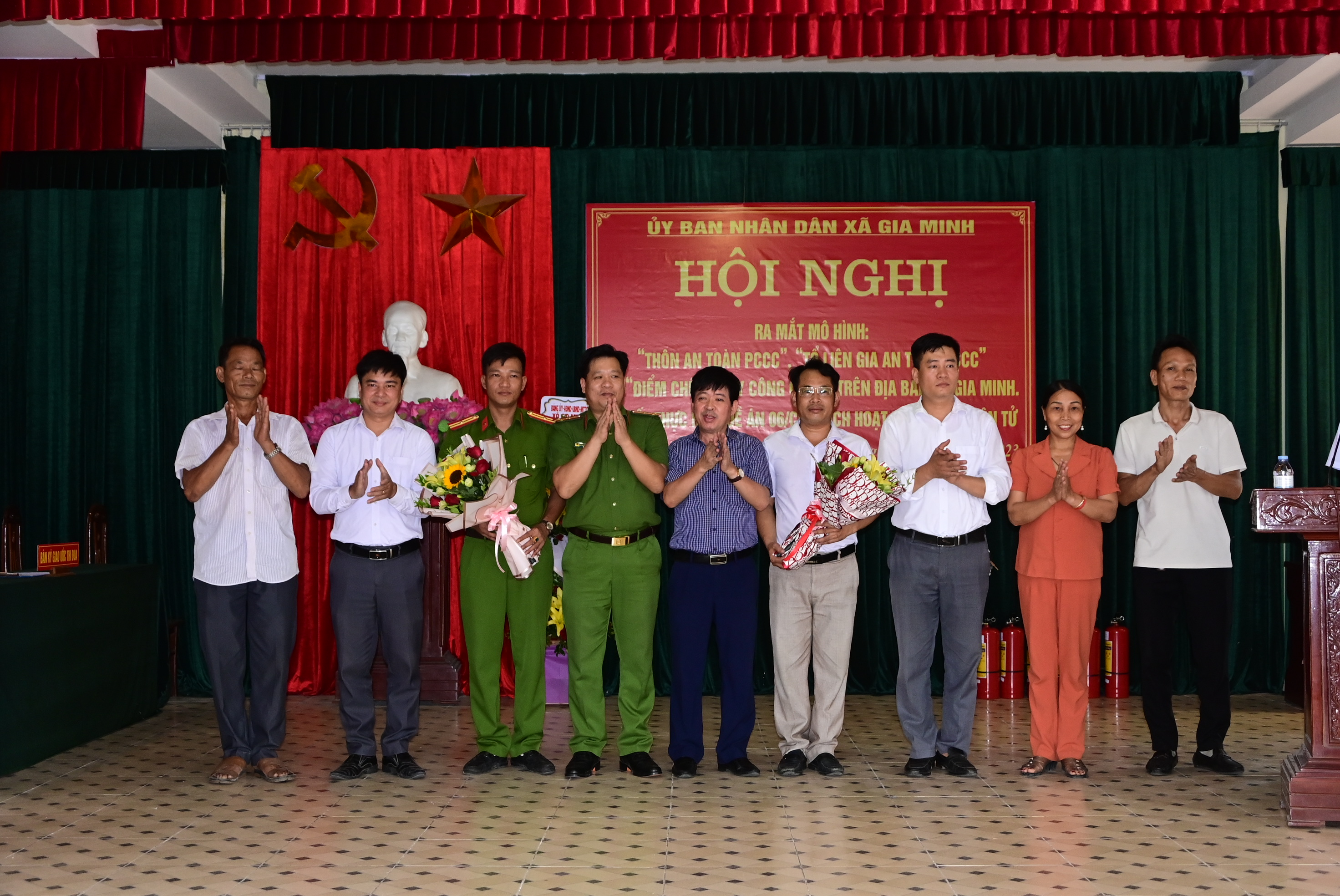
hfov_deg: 43.6
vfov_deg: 29.9
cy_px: 448
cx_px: 670
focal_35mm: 45
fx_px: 1676
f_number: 4.2
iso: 1000
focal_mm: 30
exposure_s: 1/200
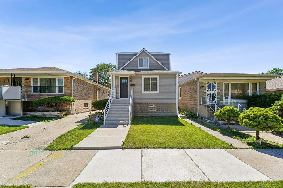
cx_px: 142
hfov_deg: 101.9
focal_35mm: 15
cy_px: 94
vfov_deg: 78.8
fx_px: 115
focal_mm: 14.6
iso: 400
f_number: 8
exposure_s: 1/1250
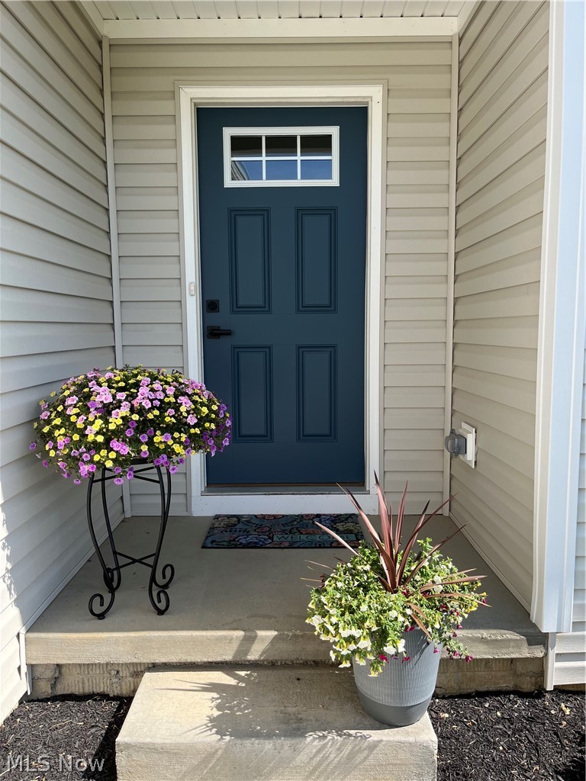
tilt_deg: -6.5
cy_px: 390
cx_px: 293
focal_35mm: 26
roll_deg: +0.9
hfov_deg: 53.1
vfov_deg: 67.3
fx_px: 587
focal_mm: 5.1
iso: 50
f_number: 1.6
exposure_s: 1/1458
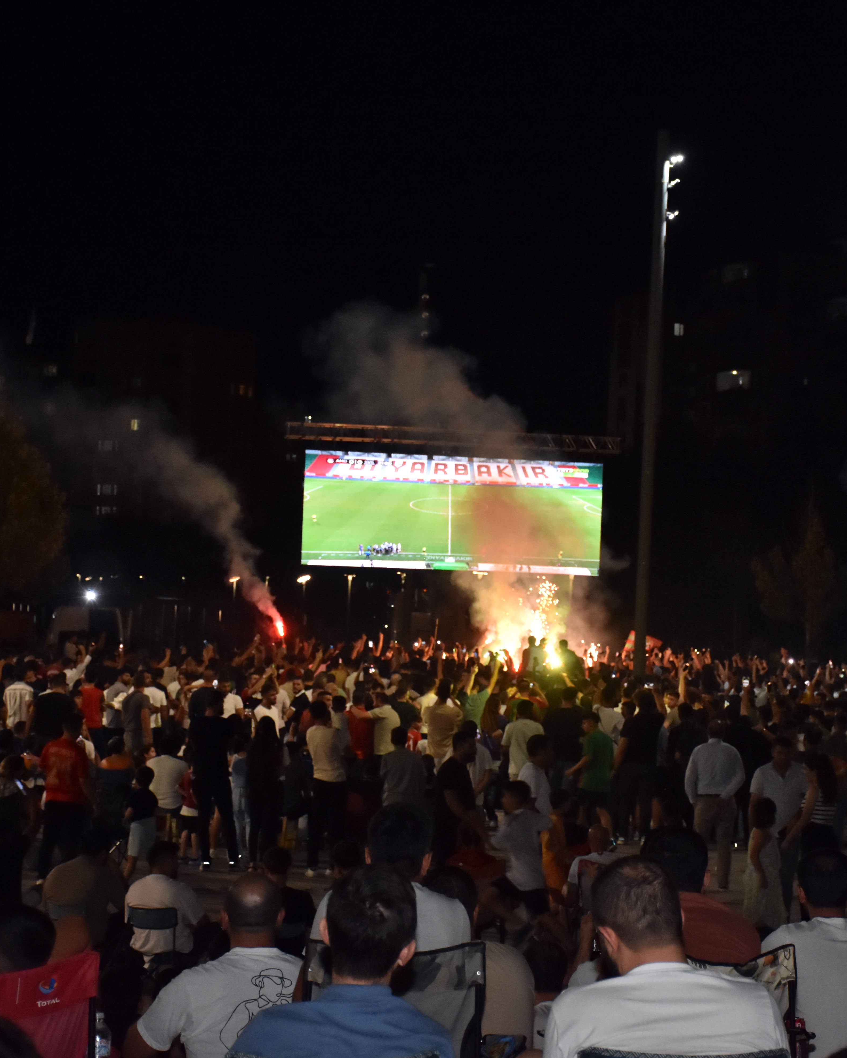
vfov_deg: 20.0
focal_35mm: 96
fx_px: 2999
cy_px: 530
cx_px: 563
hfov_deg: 16.0
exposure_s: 1/125
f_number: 4.5
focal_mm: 45
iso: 2000
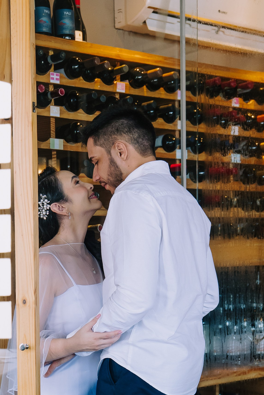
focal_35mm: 84
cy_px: 380
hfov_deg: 16.2
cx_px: 86
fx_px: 924
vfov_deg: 23.3
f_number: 3.2
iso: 2000
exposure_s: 1/200
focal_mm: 34
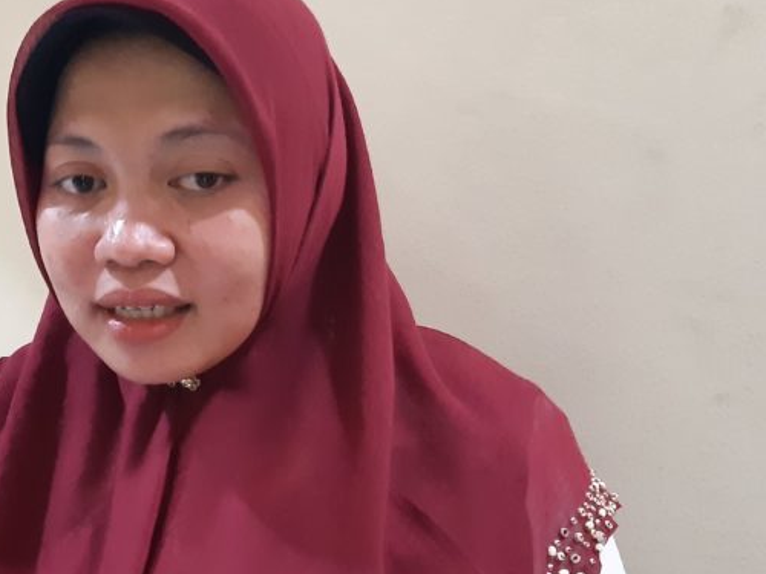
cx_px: 135
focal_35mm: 52
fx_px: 1151
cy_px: 392
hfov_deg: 35.4
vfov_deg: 27.8
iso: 500
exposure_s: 1/20
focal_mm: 3.92
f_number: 1.7
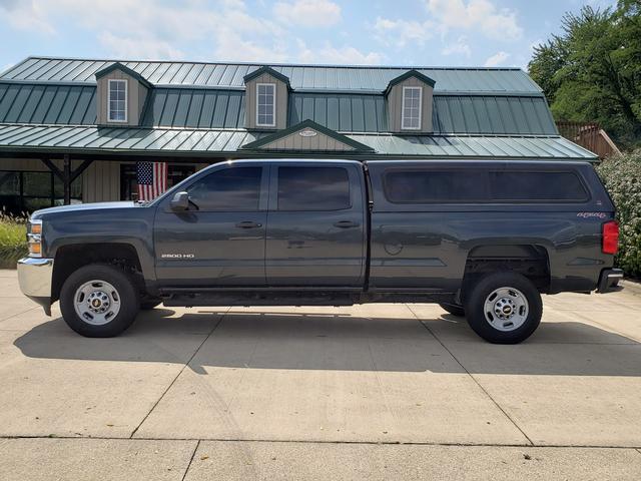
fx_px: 481
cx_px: 320
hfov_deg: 67.3
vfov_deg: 53.1
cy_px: 240
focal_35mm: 26
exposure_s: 1/2182
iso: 50
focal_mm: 4.3
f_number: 2.4
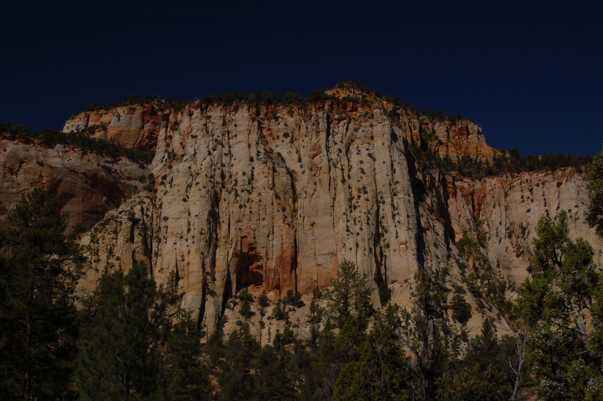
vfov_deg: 20.6
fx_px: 1105
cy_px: 200
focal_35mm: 66
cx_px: 302
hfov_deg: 30.5
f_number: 18
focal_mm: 44
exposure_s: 1/100
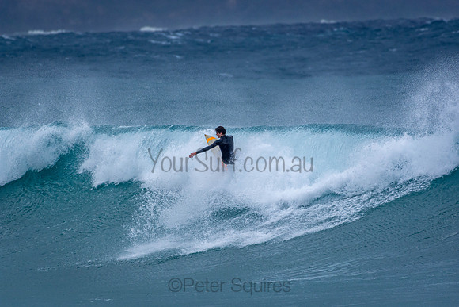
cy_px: 154
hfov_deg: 2.7
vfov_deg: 1.8
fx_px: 9564
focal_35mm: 750
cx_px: 230
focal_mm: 500
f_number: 5.6
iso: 450
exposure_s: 1/2500
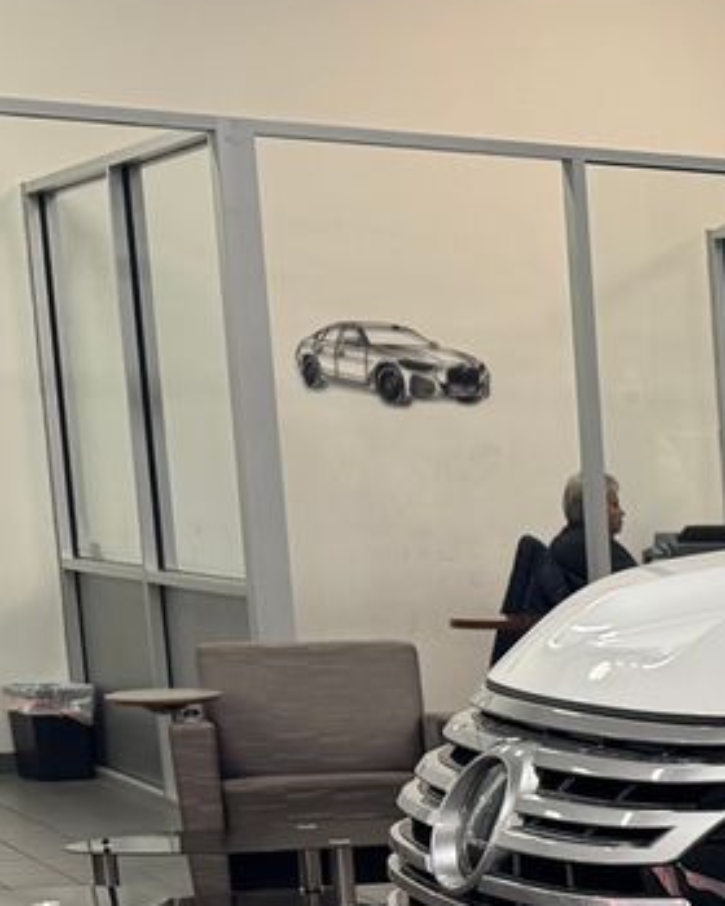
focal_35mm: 107
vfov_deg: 17.3
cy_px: 1020
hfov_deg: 11.4
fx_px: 2870
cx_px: 1862
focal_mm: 6.76
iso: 125
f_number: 1.78
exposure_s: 1/60
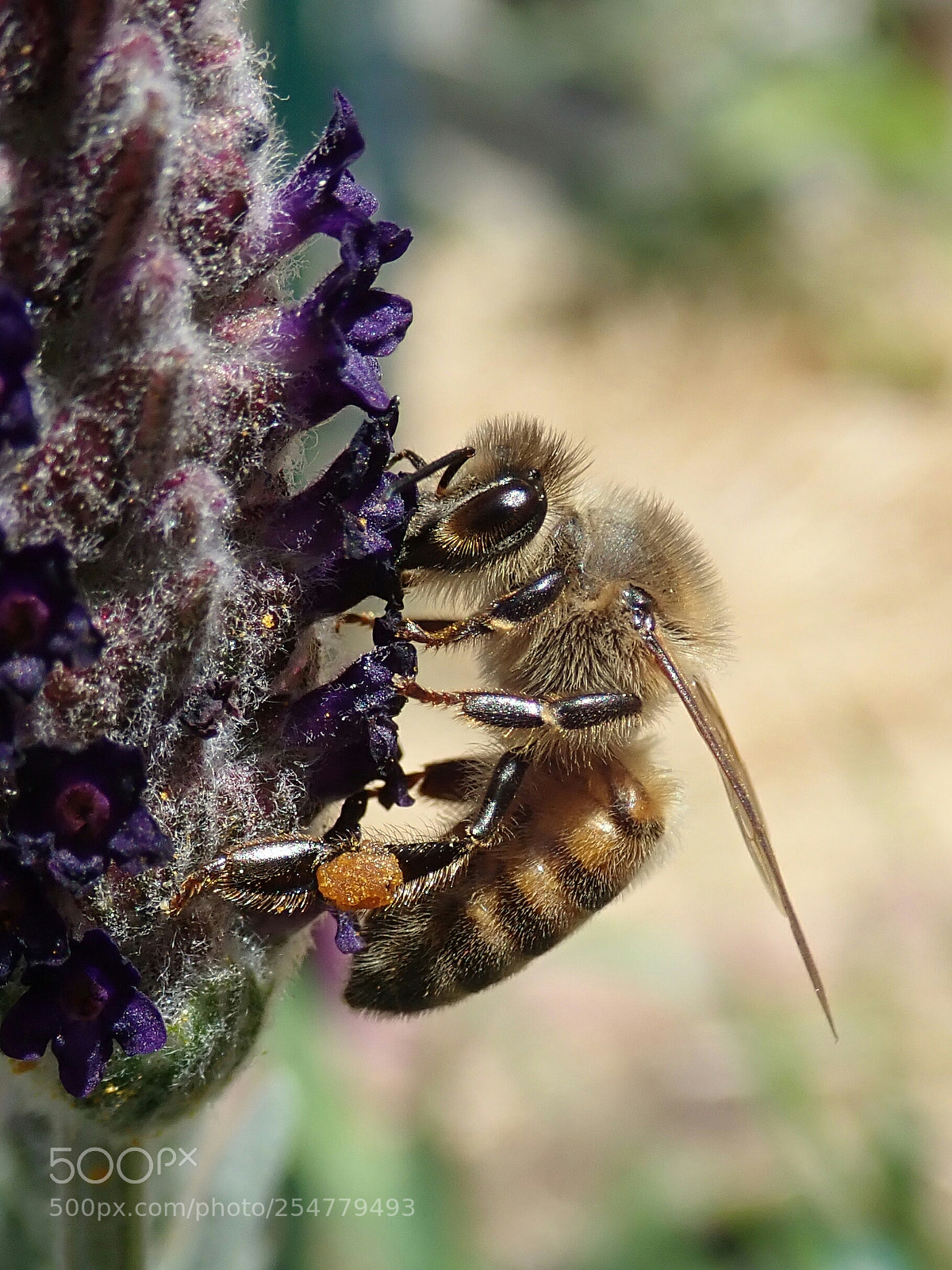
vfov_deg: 38.9
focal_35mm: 49
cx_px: 476
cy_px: 635
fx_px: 1797
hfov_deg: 29.7
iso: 100
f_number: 4.5
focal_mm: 8.99
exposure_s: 1/500
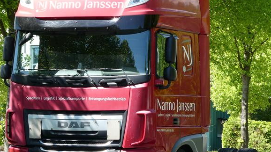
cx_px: 104
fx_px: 1344
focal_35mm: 187
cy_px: 81
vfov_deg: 6.5
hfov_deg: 11.5
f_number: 5.2
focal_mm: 22.3
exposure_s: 1/100
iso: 80
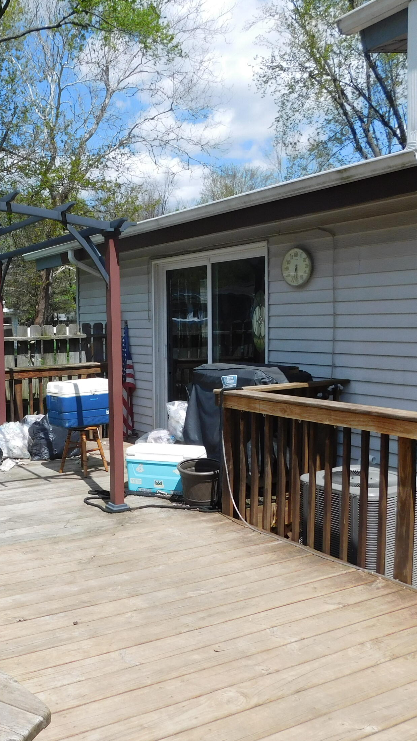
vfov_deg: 58.0
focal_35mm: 34
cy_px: 369
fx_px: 668
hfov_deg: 33.0
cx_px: 48
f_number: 6
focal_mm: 4
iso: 125
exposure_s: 1/500
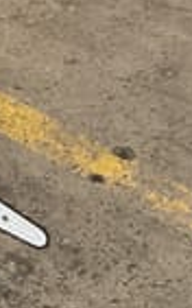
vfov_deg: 18.9
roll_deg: -0.8
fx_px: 914
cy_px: 60
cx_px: -316
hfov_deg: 10.0
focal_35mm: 109
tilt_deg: -34.1
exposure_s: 1/33
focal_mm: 3
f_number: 1.8
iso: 320
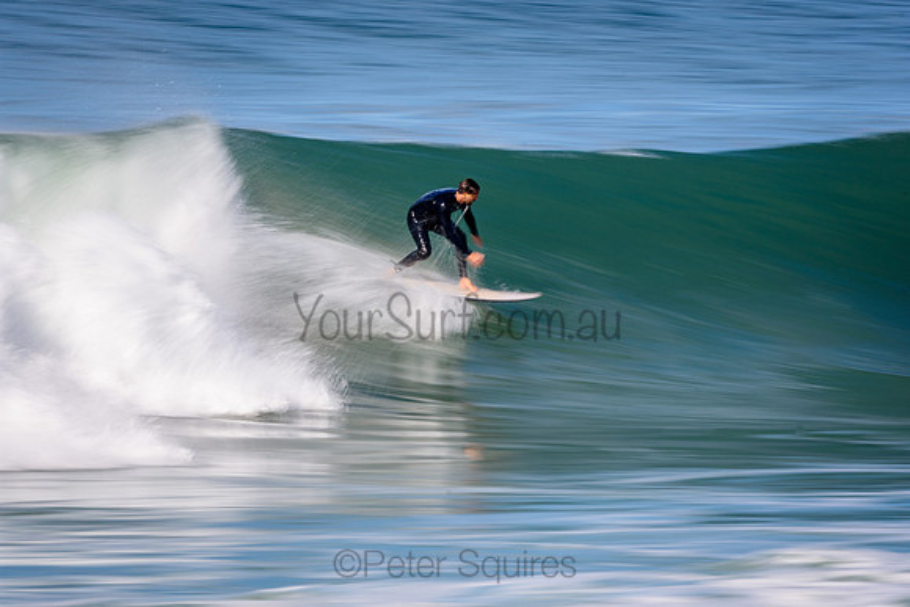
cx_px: 455
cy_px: 304
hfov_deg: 3.1
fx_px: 16686
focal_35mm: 660
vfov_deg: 2.1
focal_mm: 440
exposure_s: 1/20
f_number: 18
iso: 100
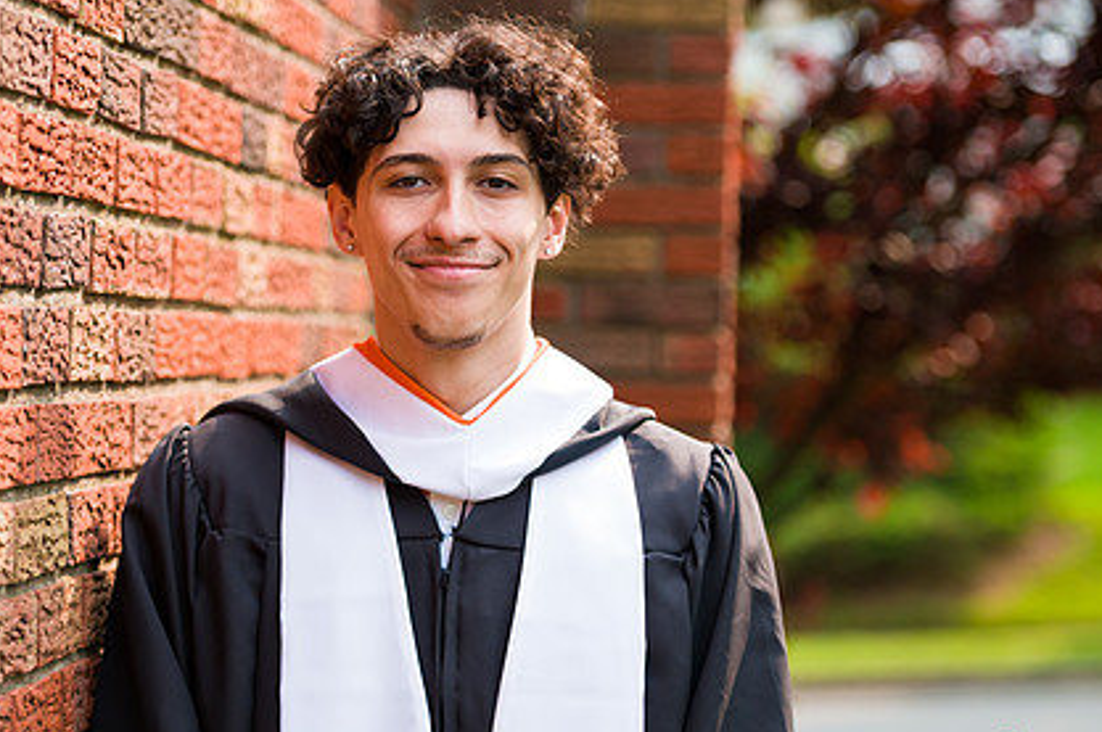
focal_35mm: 142
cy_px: 362
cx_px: 425
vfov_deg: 9.6
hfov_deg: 14.5
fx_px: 4342
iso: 200
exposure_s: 1/500
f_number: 3.2
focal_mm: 102
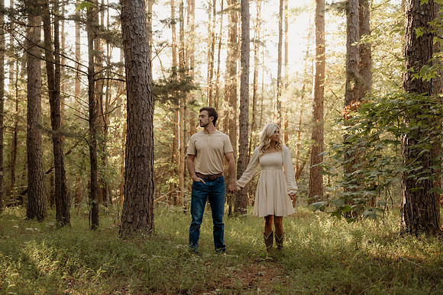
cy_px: 148
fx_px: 577
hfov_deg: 42.0
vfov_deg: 28.7
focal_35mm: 47
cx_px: 222
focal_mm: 45
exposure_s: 1/160
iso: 500
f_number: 2.8
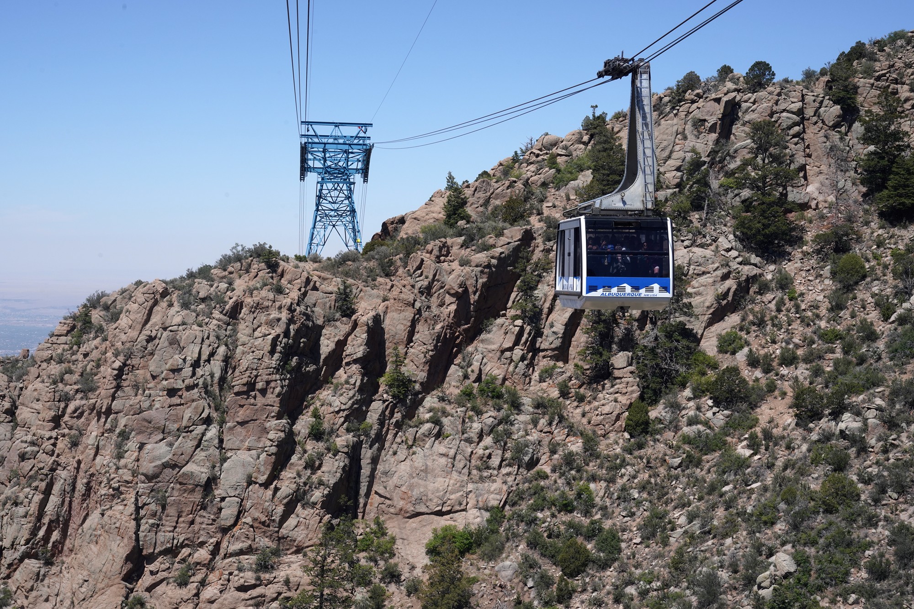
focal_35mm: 60
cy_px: 304
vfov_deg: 22.6
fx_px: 1523
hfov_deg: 33.4
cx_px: 457
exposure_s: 1/320
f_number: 16
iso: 640
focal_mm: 60
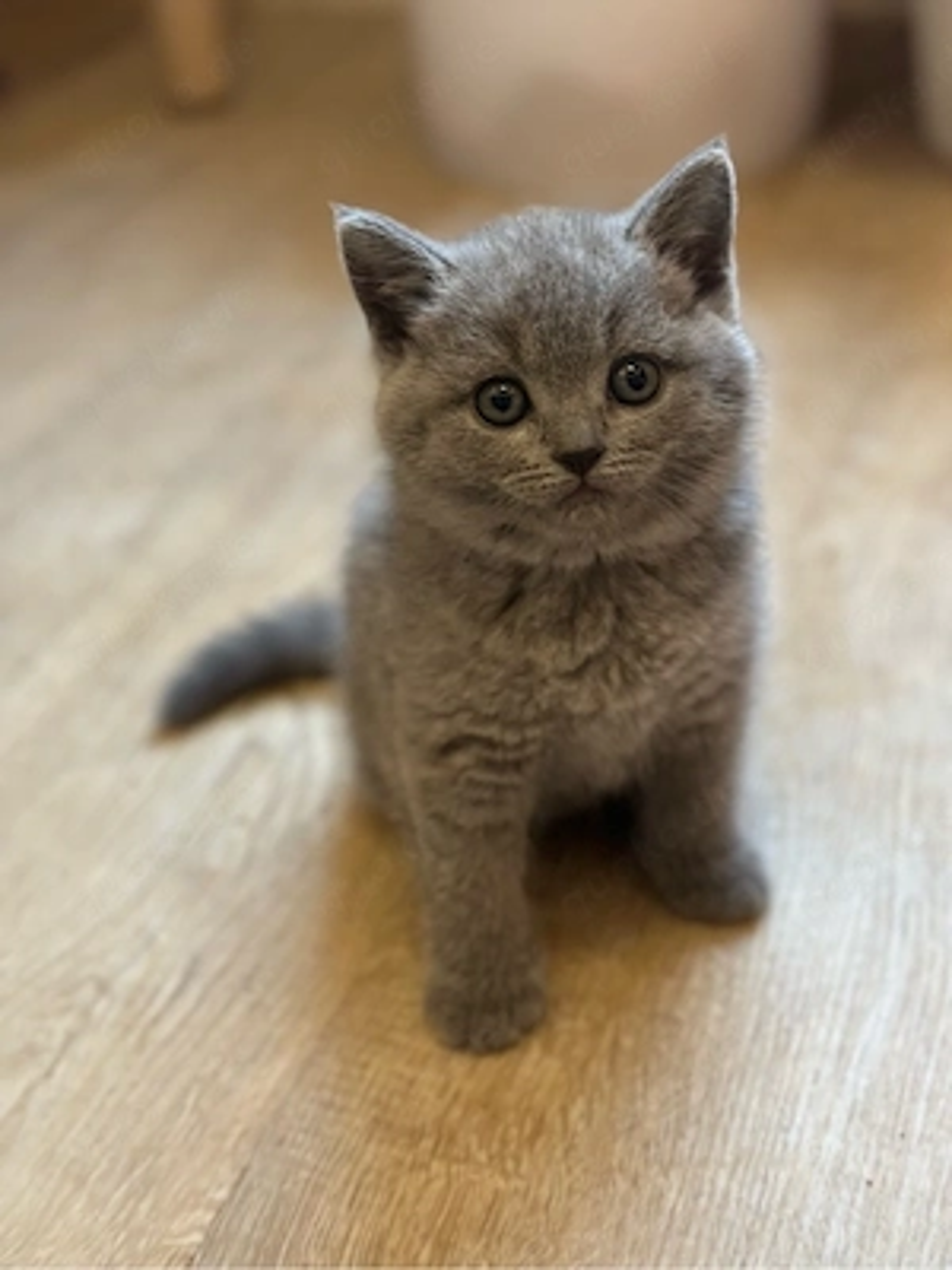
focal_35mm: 48
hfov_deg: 30.3
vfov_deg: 39.7
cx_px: 476
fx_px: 1760
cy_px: 635
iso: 250
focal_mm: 6.86
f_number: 1.78
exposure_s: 1/60
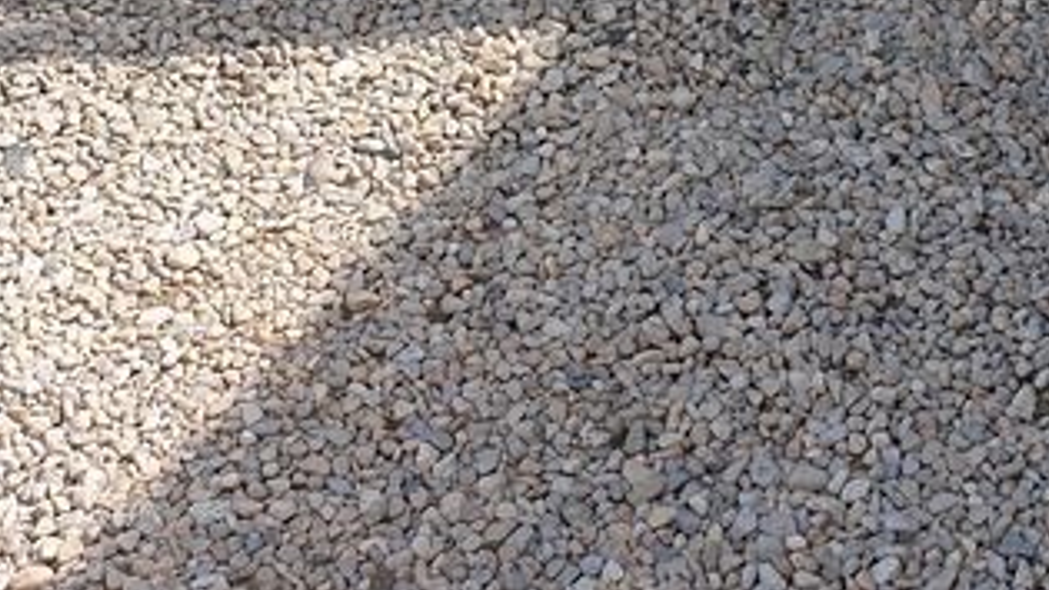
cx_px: 859
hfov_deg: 23.3
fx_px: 2503
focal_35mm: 90
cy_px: -657
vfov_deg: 11.8
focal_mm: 4.3
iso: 50
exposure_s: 1/655
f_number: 2.4
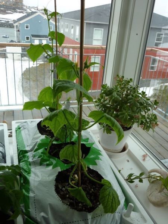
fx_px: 194
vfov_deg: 60.0
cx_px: 84
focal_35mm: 30
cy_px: 112
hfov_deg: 46.8
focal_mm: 5
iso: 80
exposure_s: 1/60
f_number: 3.4
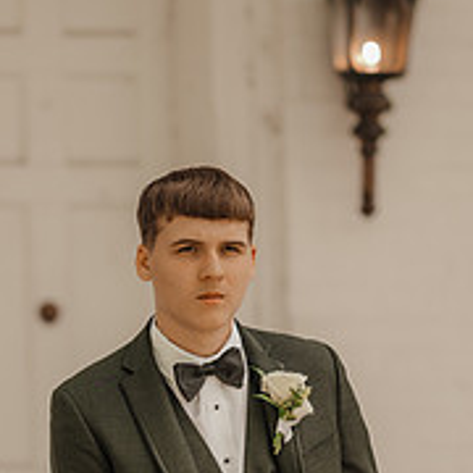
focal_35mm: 429
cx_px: 184
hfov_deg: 4.1
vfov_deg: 4.1
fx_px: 6632
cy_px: 373
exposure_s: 1/800
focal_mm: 105
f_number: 1.4
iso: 64
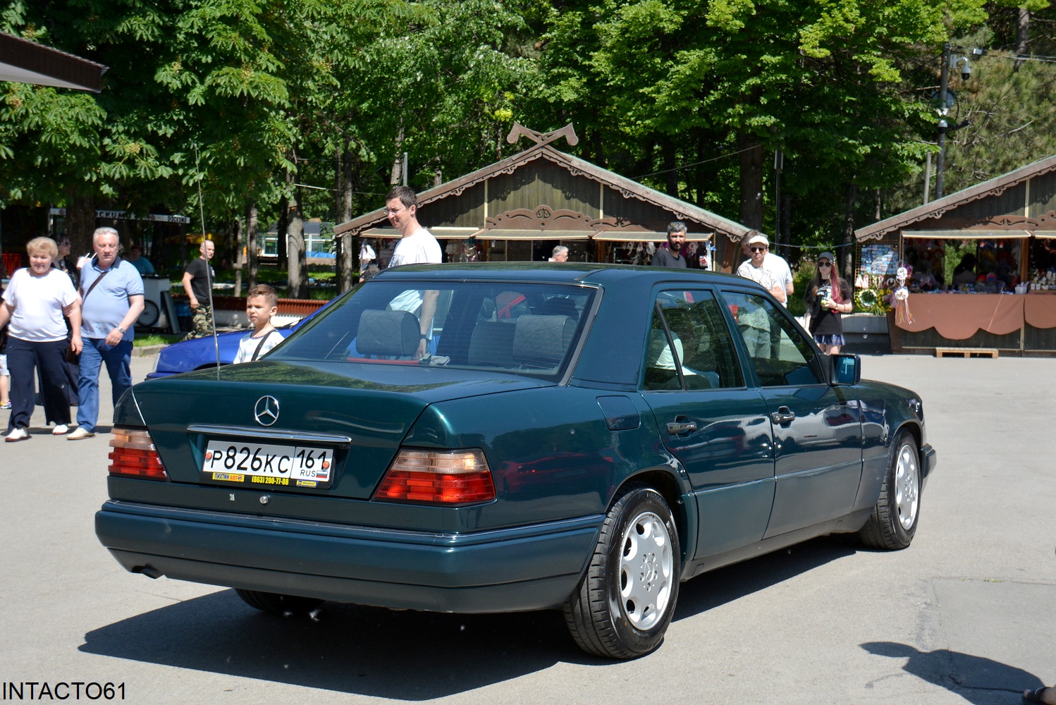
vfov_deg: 23.8
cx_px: 528
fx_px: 1673
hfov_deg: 35.0
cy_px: 352
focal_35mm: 57
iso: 400
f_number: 5.6
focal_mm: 38
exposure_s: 1/1600
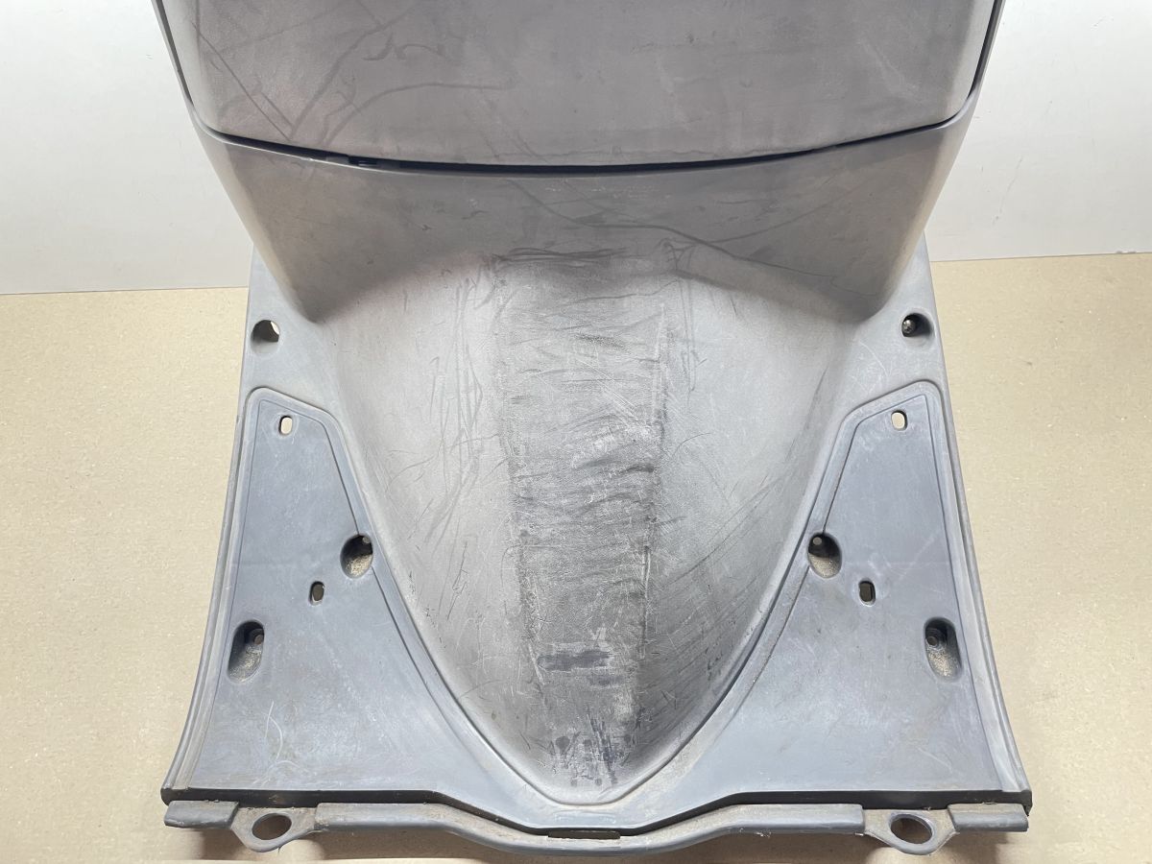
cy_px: 432
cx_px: 576
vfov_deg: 53.1
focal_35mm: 26
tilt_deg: -47.6
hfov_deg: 67.3
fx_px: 865
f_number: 1.6
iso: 125
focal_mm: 4.2
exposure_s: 1/50
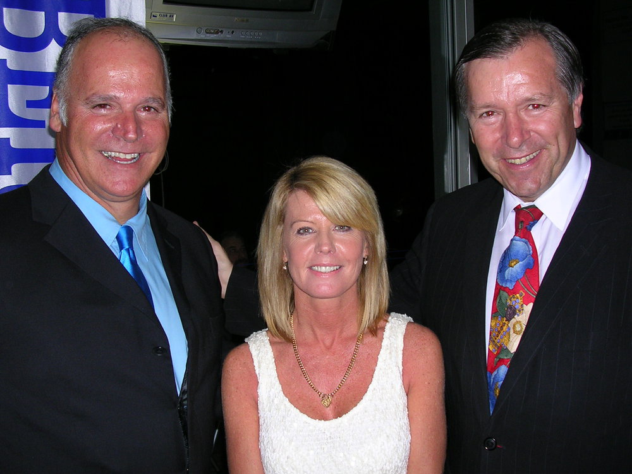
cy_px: 237
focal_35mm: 46
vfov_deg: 31.5
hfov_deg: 41.2
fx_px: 840
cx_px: 316
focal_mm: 7.1
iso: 53
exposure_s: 1/60.1
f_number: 3
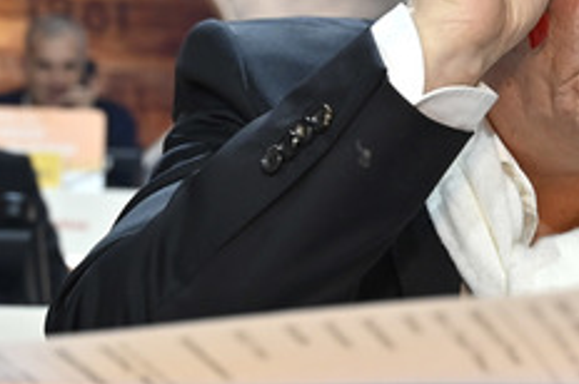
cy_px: 12
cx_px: 543
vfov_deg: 18.9
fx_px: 1124
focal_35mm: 70
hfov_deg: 27.6
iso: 1000
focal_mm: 36
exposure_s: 1/200
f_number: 4
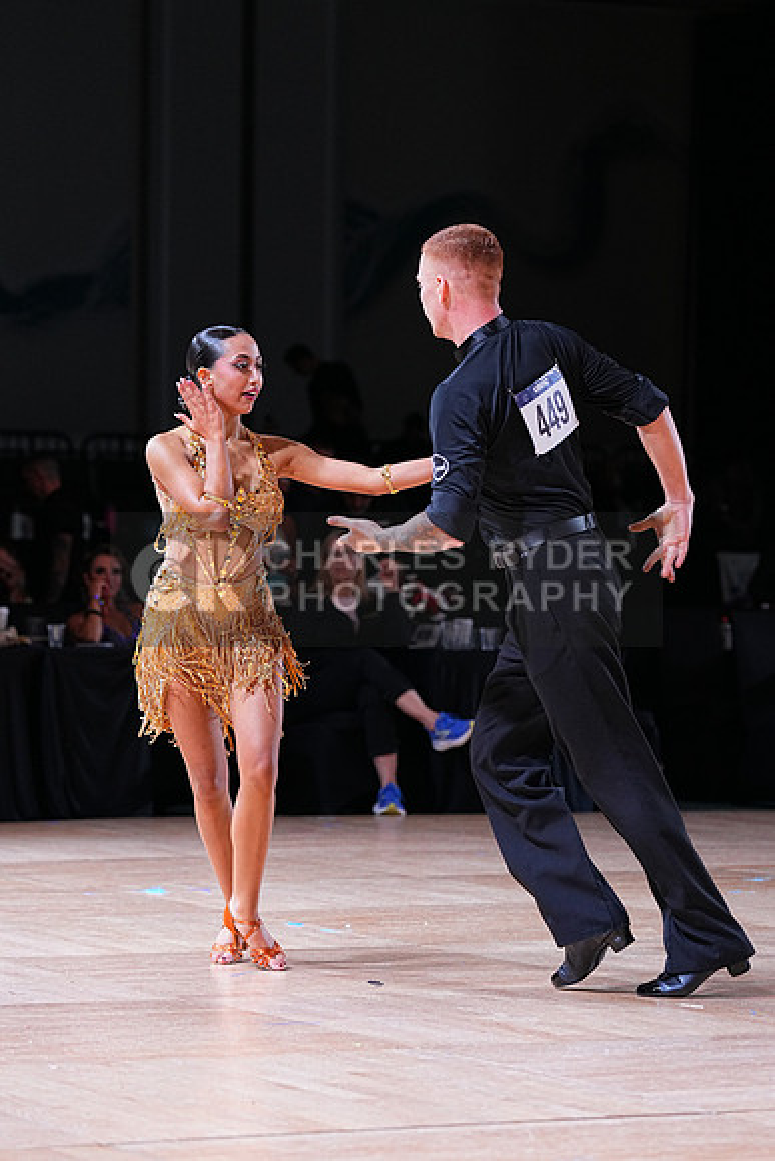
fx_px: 4034
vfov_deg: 16.4
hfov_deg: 11.0
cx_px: 388
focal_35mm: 125
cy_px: 580
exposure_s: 1/400
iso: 2000
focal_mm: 125
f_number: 4
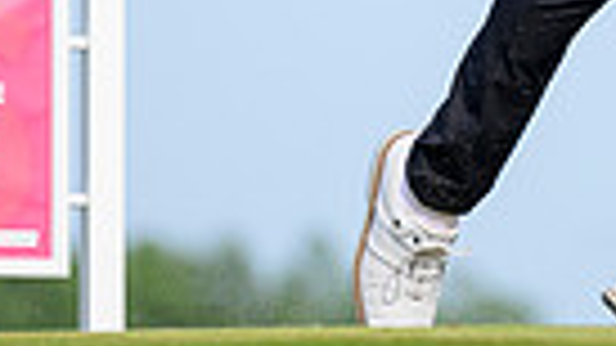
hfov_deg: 1.6
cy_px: -447
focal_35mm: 1378
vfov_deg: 0.9
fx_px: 22504
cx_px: 733
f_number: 5.6
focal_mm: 310
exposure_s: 1/2000
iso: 500
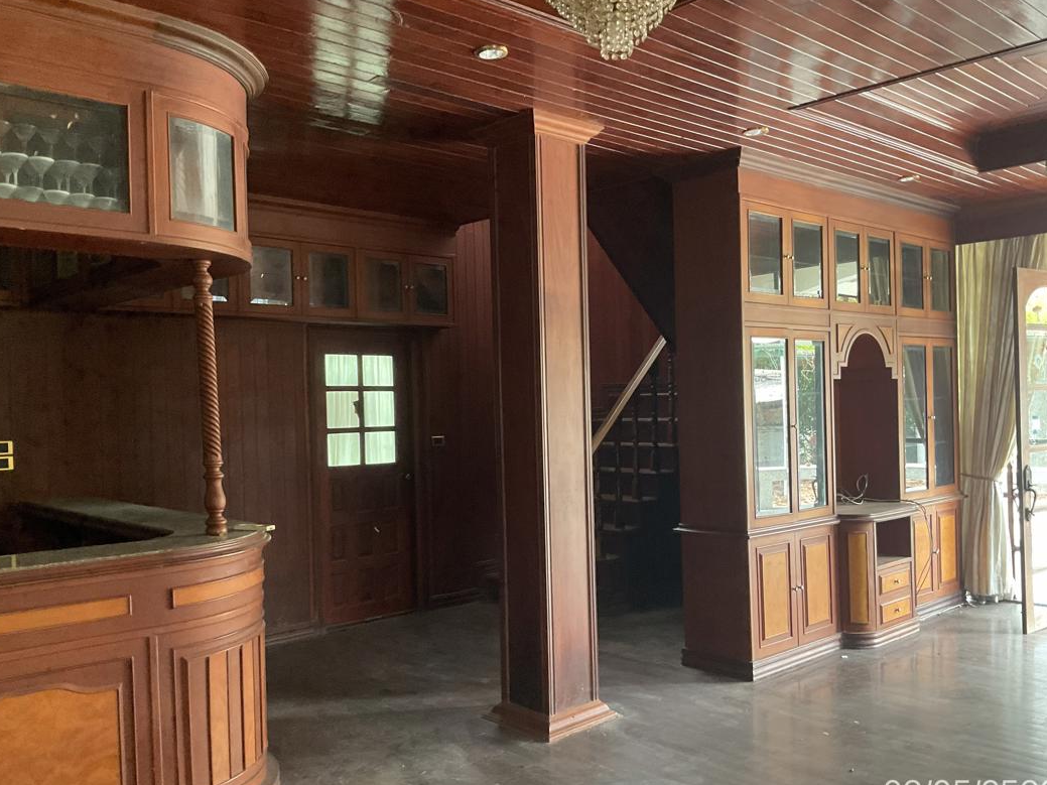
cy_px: 422
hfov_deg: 56.8
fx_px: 968
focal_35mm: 32
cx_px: 533
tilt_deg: -1.3
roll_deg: +1.4
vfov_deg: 44.1
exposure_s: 1/60
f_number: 1.8
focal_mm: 3
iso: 250
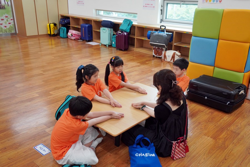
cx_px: 125
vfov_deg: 37.9
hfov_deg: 54.4
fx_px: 243
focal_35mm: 35
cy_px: 84
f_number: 4
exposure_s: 1/160
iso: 1600
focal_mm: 35
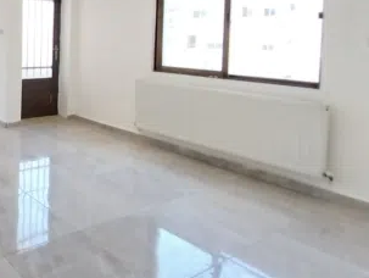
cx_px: -18
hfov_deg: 47.2
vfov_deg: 44.3
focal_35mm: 30
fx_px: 320
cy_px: 51
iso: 100
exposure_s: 1/50
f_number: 2.2
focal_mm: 1.3
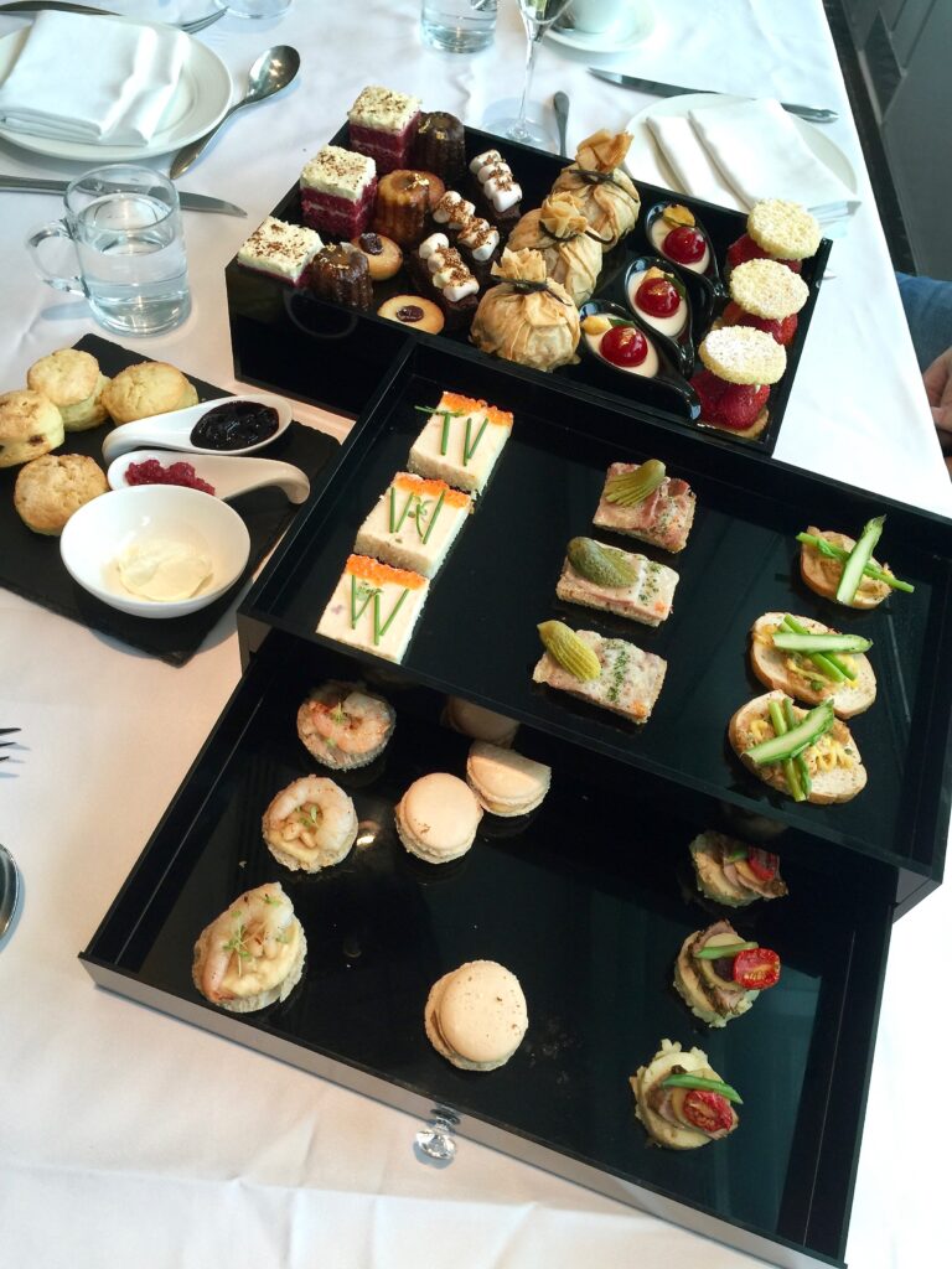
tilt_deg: -55.5
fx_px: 1063
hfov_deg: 48.2
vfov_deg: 61.7
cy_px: 634
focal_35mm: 29
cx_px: 476
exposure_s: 1/33
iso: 32
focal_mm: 4.15
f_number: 2.2
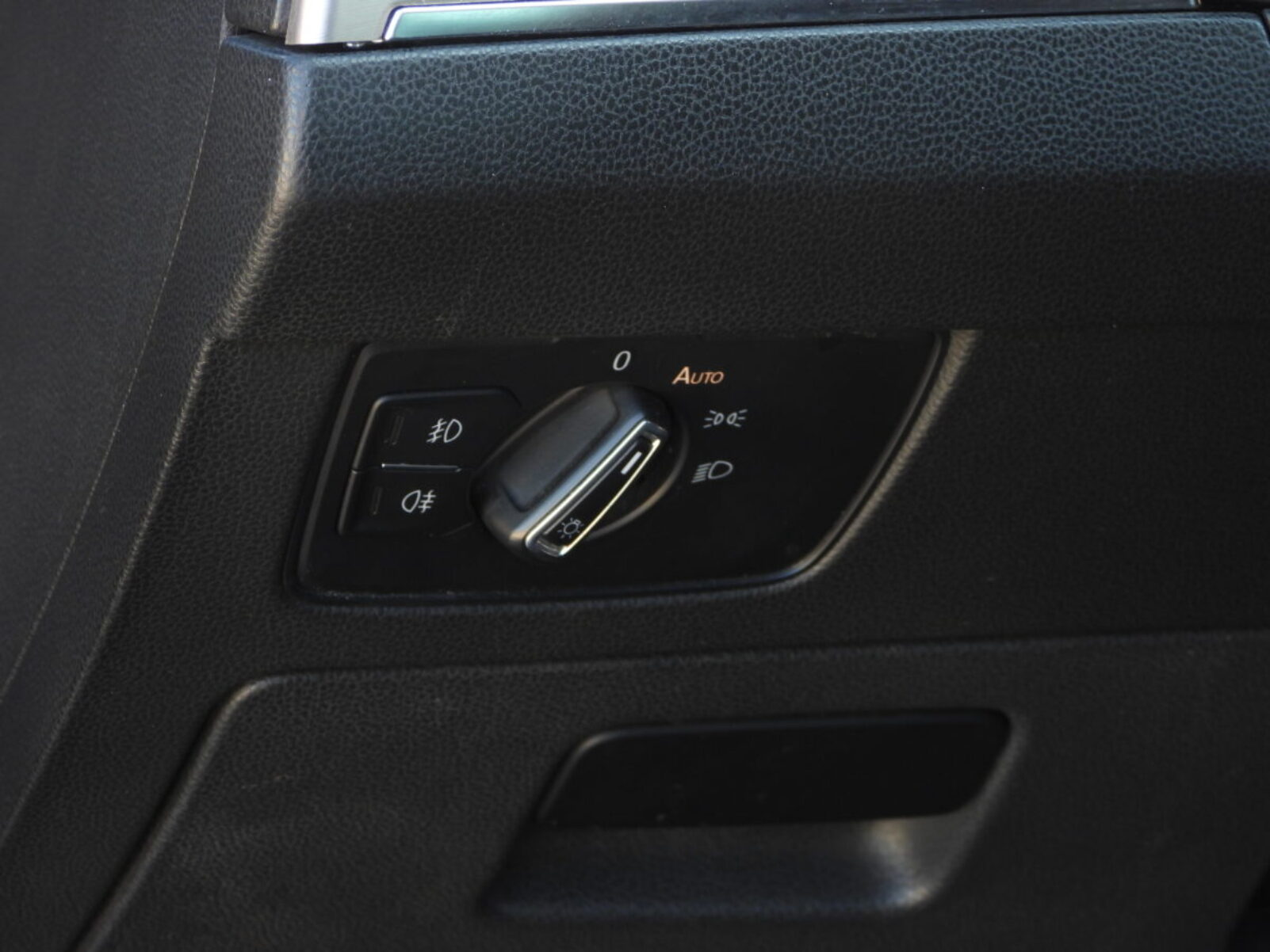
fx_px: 6788
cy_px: 476
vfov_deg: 8.0
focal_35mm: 185
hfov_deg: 10.7
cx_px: 635
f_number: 4.5
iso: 200
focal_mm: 33.2
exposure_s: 1/60
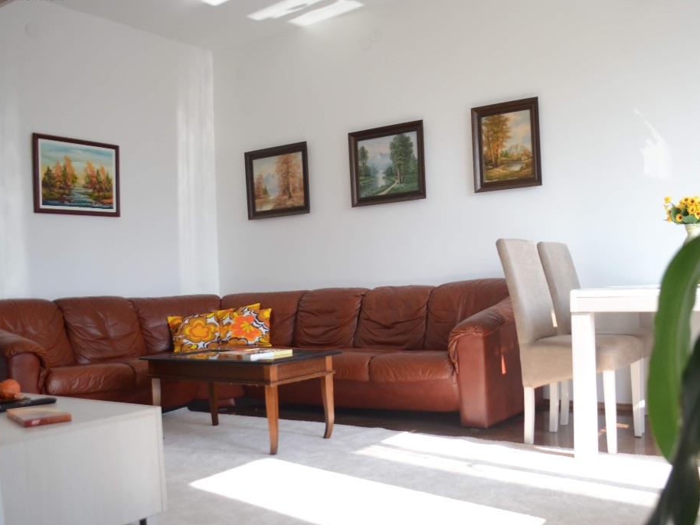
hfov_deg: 53.3
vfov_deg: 41.8
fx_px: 688
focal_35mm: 34
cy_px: 280
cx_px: 441
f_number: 3.5
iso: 800
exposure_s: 1/640
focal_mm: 18
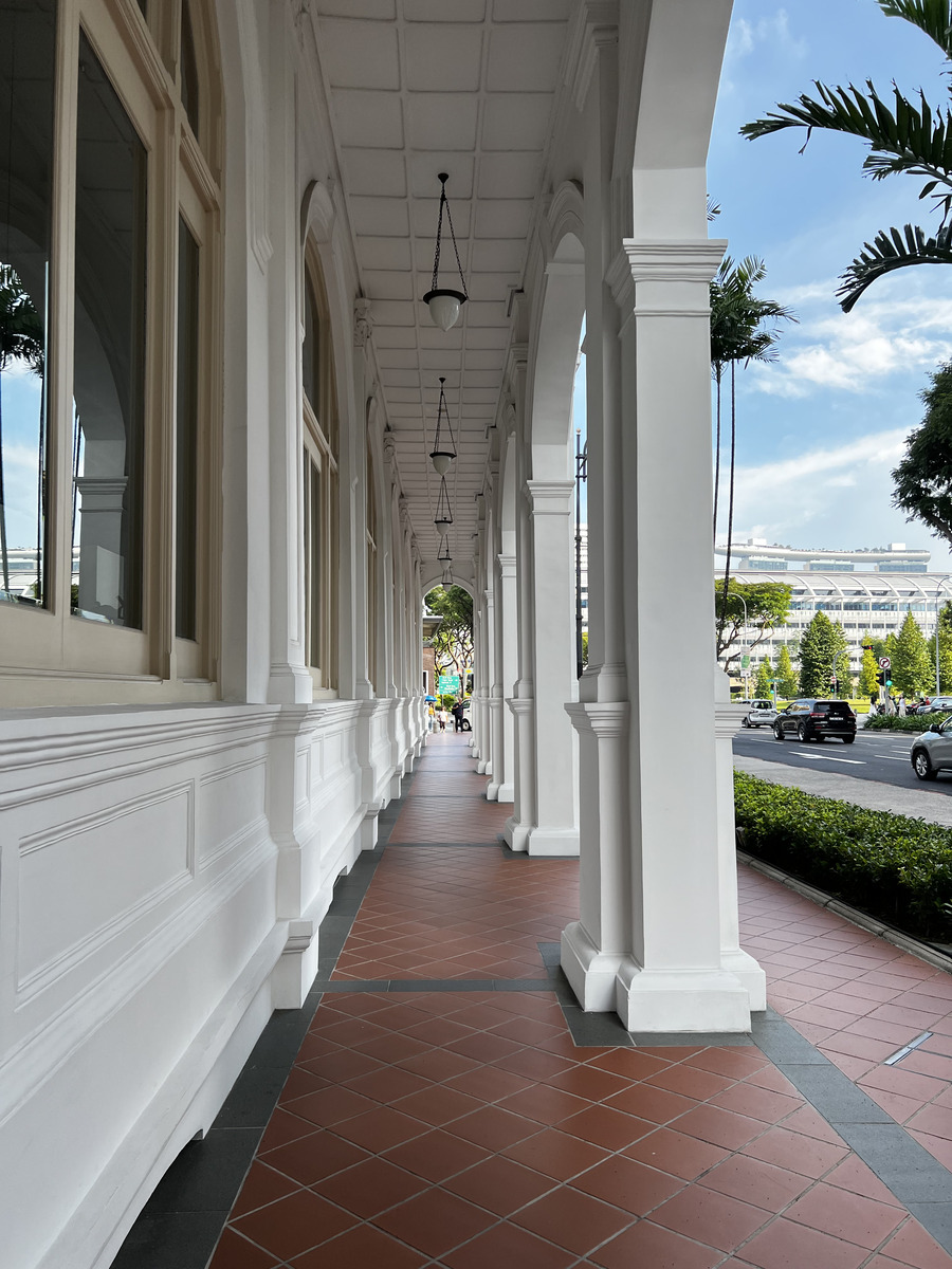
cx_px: 476
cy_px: 634
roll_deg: +0.3
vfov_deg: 67.3
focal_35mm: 26
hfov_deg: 53.1
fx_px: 953
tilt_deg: +3.4
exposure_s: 1/840
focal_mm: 5.7
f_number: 1.5
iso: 50
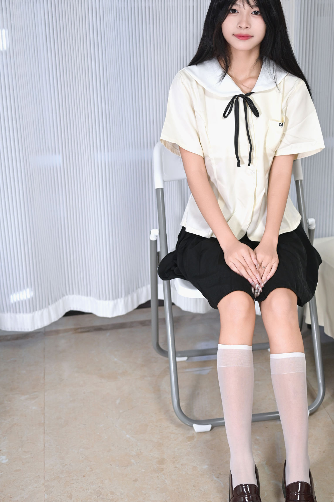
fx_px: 766
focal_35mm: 55
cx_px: 252
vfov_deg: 36.1
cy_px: 193
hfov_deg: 24.3
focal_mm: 35
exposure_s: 1/100
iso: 640
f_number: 2.2
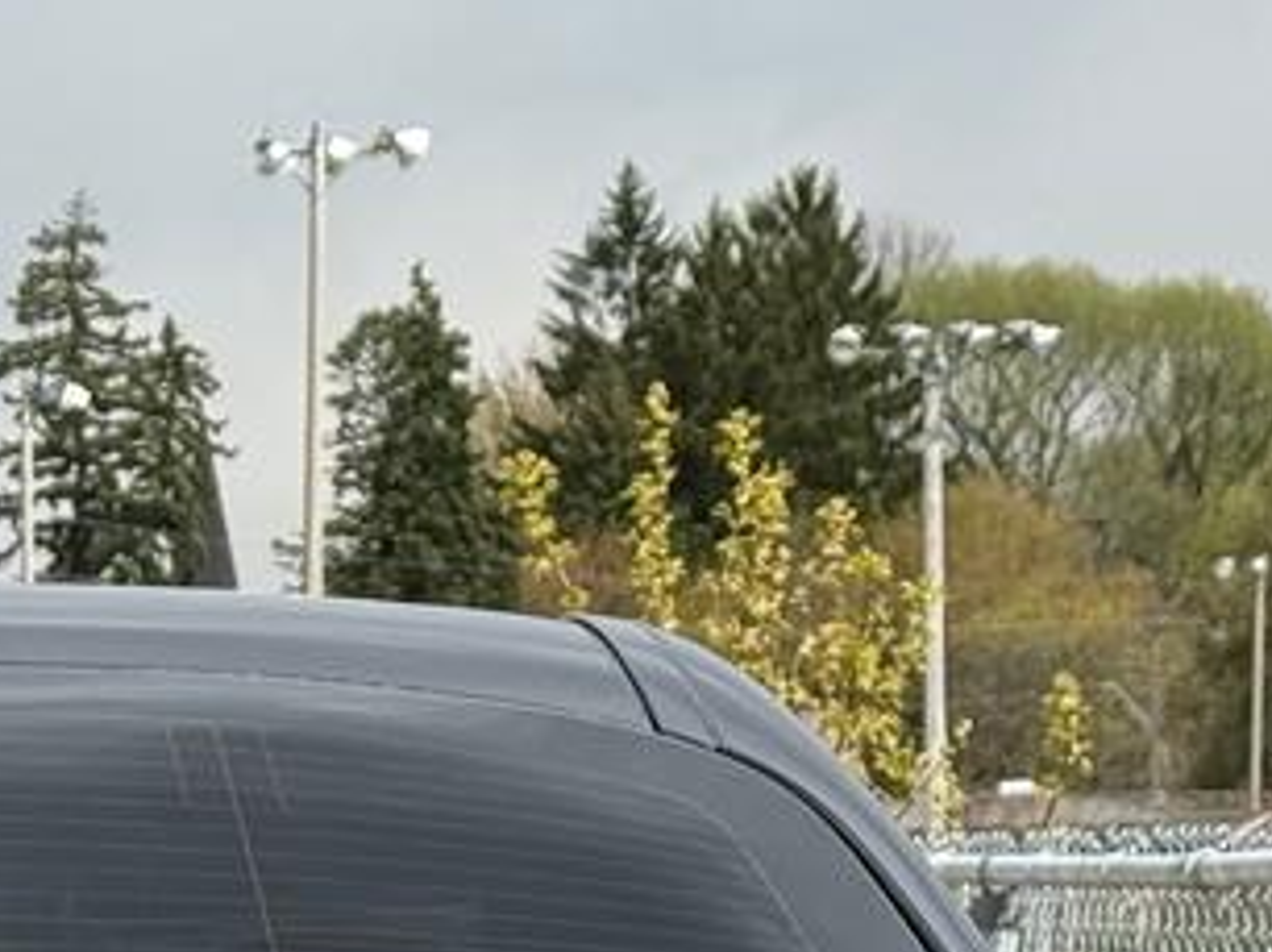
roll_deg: +1.2
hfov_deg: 9.7
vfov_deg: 7.1
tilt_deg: -6.6
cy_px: 1817
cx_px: -299
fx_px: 7380
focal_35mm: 201
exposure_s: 1/4098
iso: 100
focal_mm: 6.76
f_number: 1.78
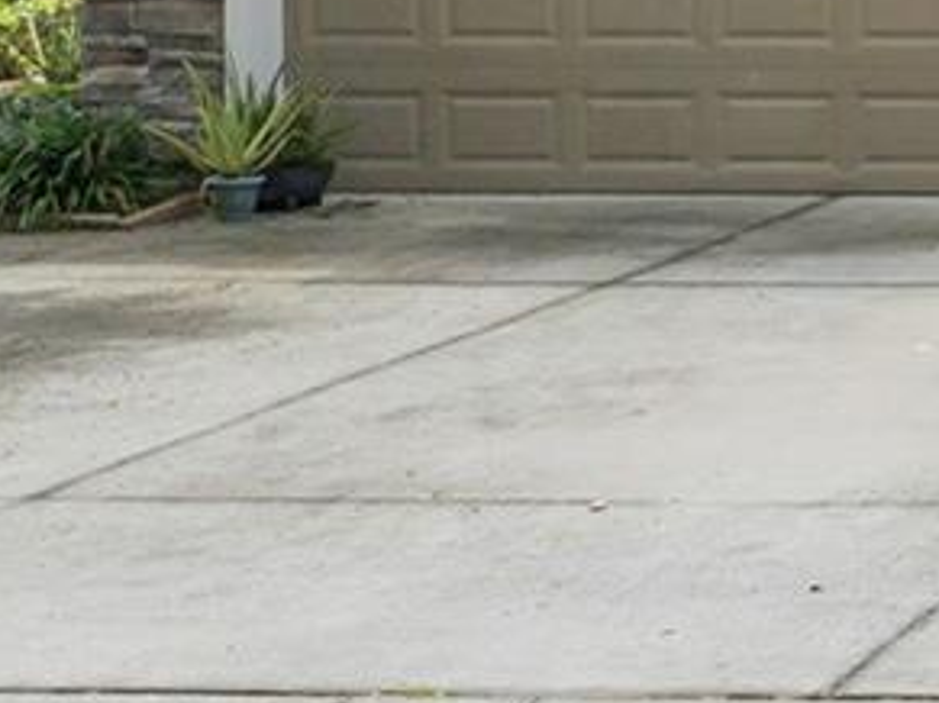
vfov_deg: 10.9
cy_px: -289
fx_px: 3579
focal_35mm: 132
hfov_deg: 12.5
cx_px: 2085
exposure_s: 1/4000
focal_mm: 12.29
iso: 180
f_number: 2.8
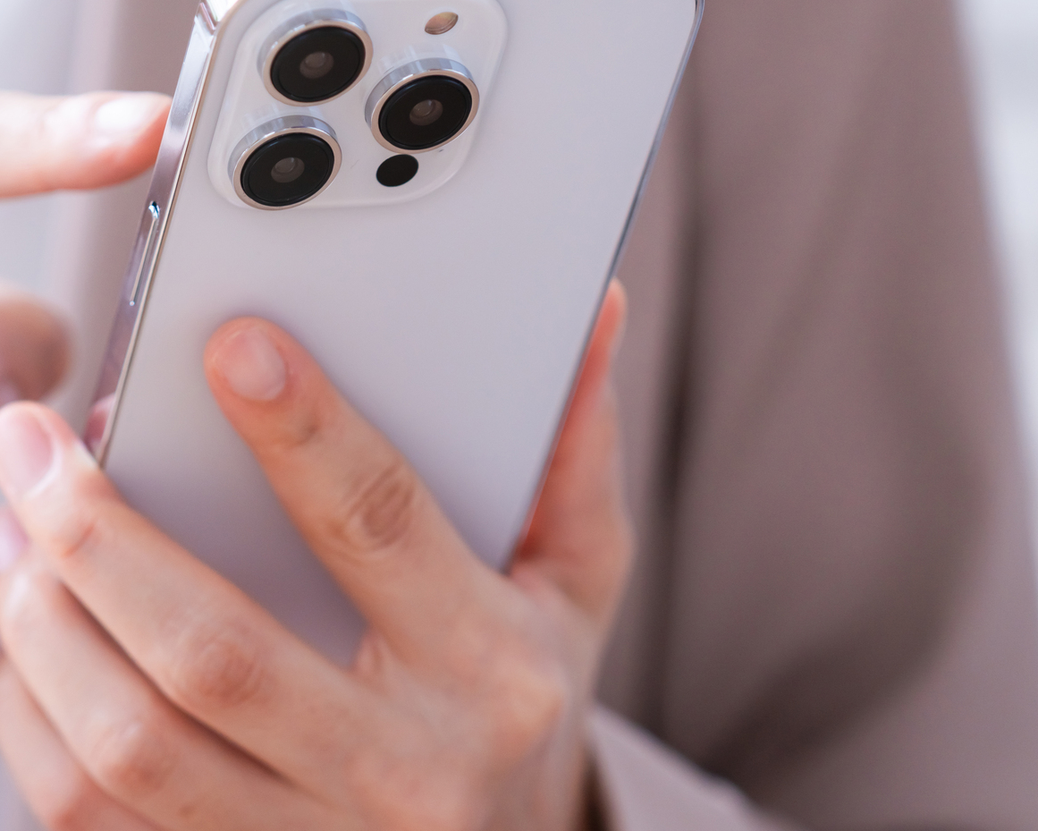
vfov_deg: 8.5
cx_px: 149
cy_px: 447
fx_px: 5561
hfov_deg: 10.6
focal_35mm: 181
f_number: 2.8
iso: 100
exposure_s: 1/500
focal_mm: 75
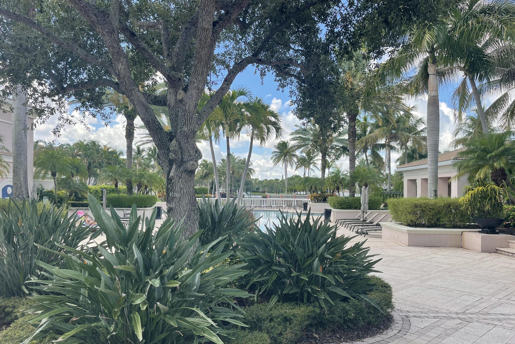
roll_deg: -1.1
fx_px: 386
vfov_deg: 47.9
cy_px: 186
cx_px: 260
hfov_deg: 67.4
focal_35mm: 27
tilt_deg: +0.4
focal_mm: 5.1
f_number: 1.6
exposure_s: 1/938
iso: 32
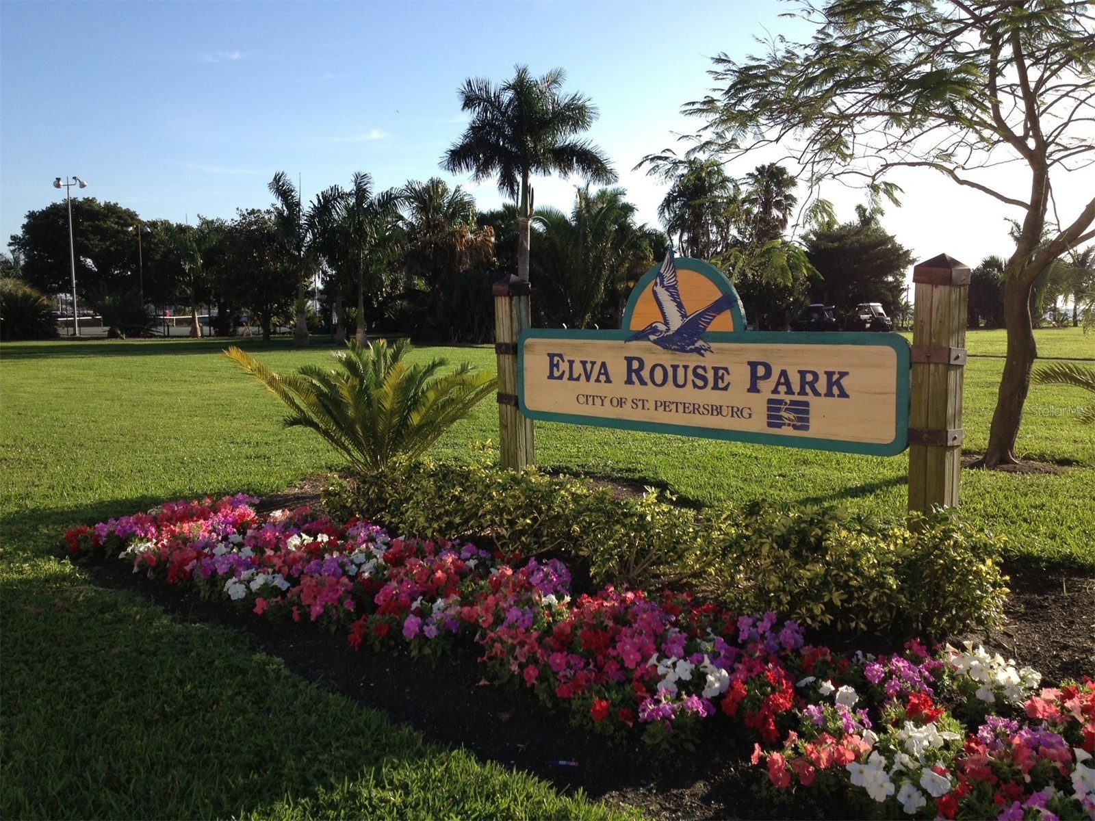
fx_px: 1107
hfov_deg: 52.6
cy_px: 410
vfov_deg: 40.7
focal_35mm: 35
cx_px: 548
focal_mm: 4.28
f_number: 2.4
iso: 50
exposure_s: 1/1004
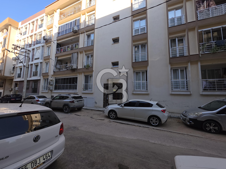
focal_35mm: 13
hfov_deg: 106.2
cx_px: 113
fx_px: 85
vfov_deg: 89.9
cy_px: 84
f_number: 1.9
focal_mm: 2.2
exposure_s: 1/350
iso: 20
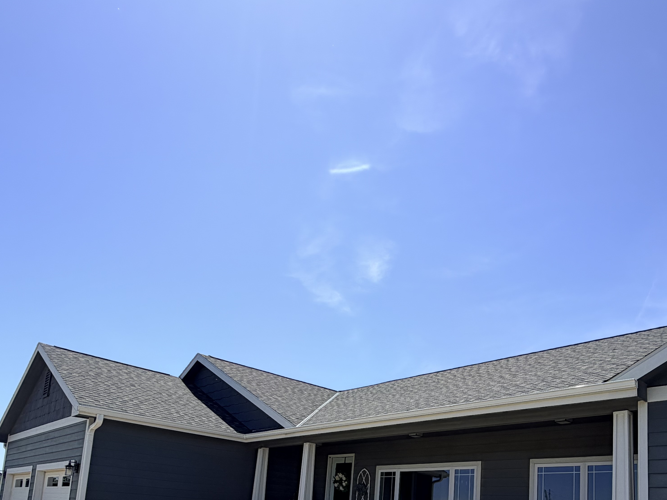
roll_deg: -3.1
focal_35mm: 27
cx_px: 395
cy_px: 450
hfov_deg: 64.8
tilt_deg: +8.0
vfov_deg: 46.3
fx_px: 520
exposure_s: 1/985
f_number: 2.2
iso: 20
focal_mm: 2.22
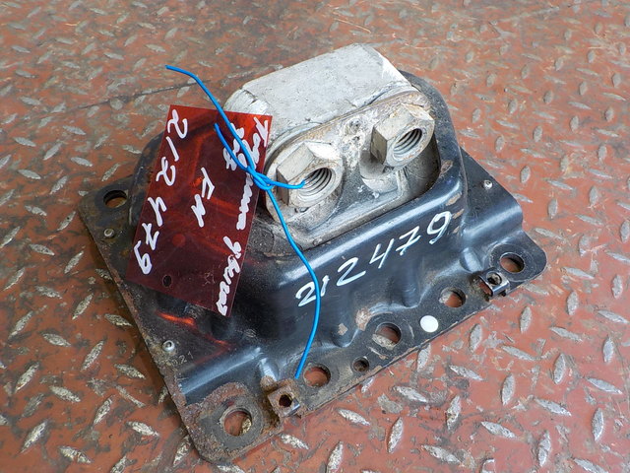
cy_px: 236
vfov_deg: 46.8
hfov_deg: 60.0
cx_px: 315
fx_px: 546
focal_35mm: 30
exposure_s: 1/30
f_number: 3.3
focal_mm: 4.1
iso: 125
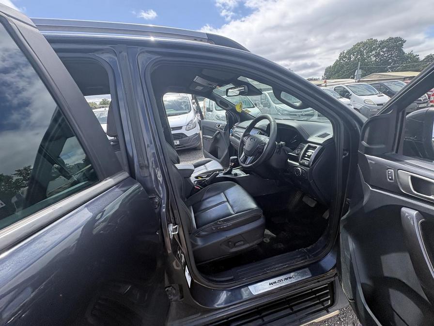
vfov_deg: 85.7
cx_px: 217
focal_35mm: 14
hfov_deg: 102.1
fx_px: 176
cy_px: 163
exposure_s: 1/464
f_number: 2.2
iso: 64
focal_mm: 2.22
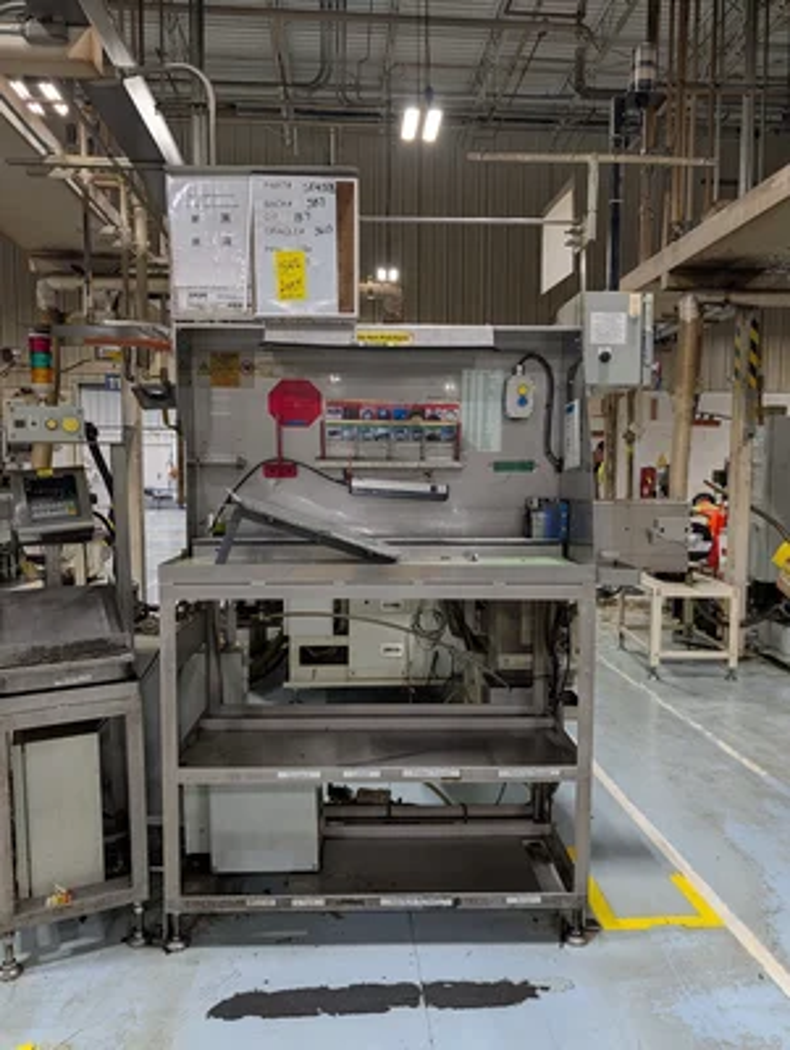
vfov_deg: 71.5
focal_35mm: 24
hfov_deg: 56.9
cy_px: 525
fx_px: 729
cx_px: 395
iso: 379
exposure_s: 1/674
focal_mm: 6.9
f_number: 1.68
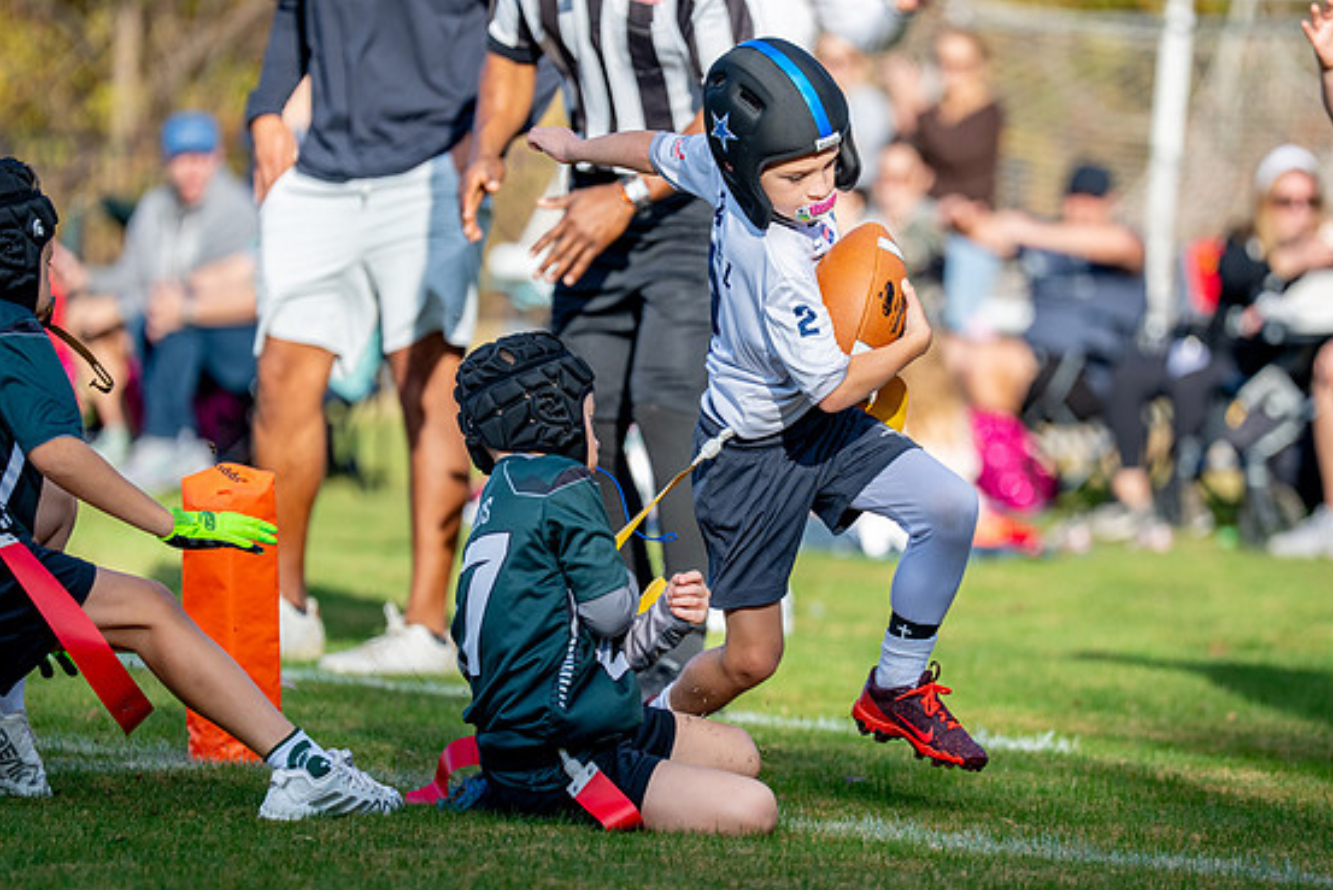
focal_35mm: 218
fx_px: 8074
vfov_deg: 6.3
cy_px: 402
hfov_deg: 9.4
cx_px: 719
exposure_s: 1/3200
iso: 250
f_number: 2.8
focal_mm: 170
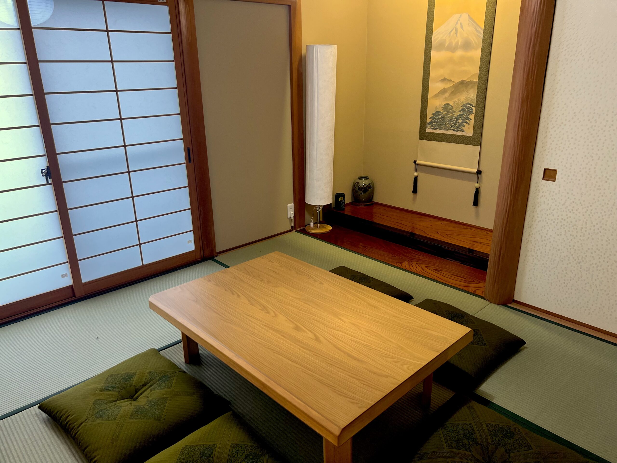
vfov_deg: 53.1
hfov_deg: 67.3
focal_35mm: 26
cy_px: 232
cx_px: 308
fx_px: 463
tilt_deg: -19.7
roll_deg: +1.6
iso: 125
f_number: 1.5
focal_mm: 5.7
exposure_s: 1/50
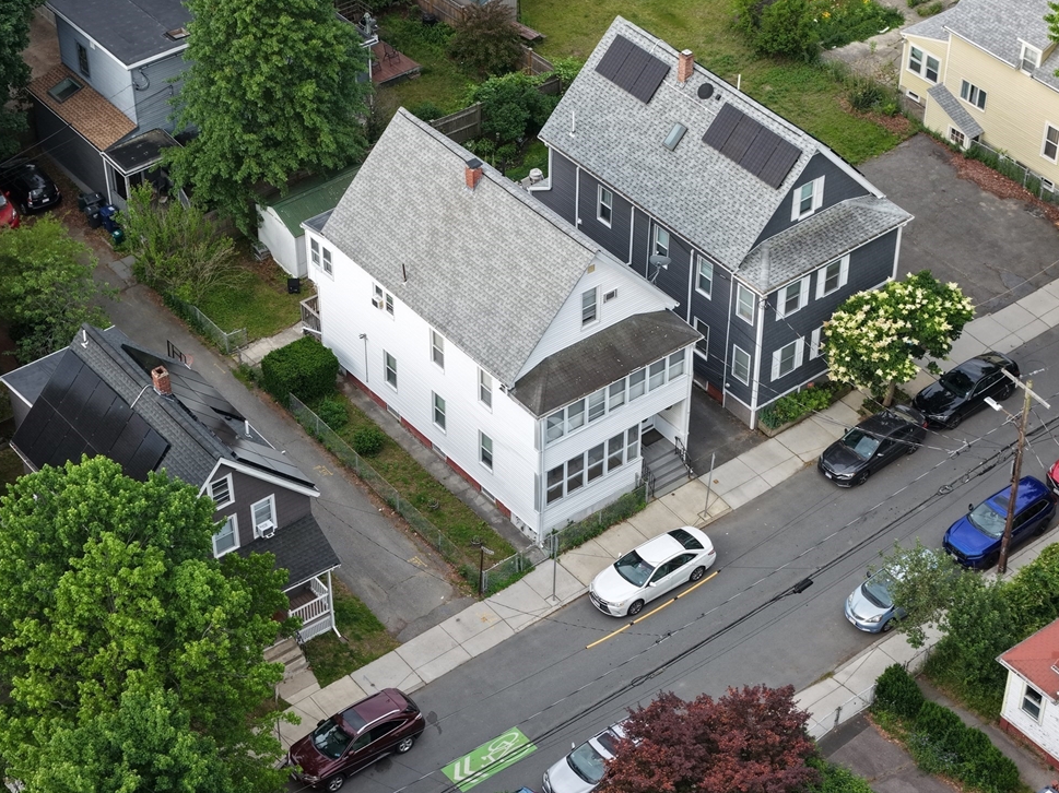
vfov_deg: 19.9
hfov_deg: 26.3
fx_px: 2263
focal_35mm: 74
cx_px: 545
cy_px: 400
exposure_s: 1/240
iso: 160
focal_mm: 19.35
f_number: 2.8
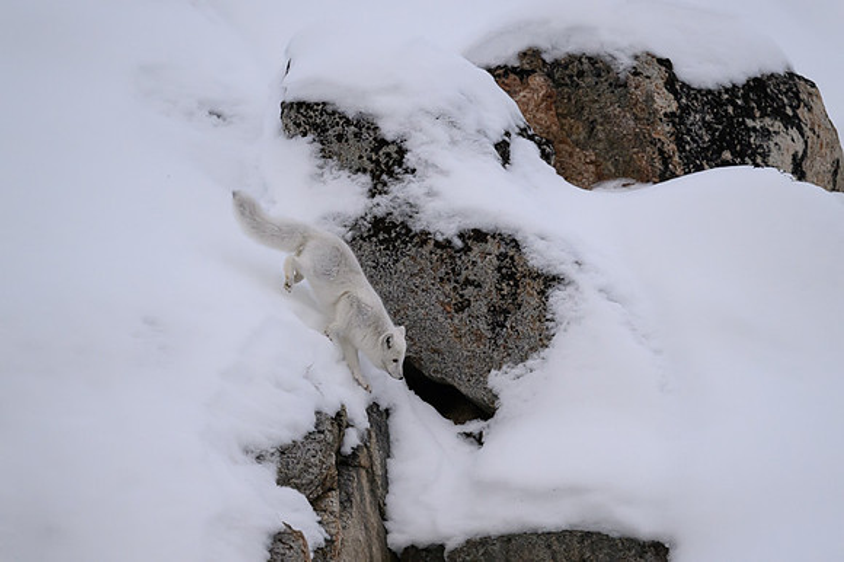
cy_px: 281
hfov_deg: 3.7
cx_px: 422
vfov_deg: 2.5
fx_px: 13121
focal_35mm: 560
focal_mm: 560
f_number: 4
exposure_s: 1/1600
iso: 2500
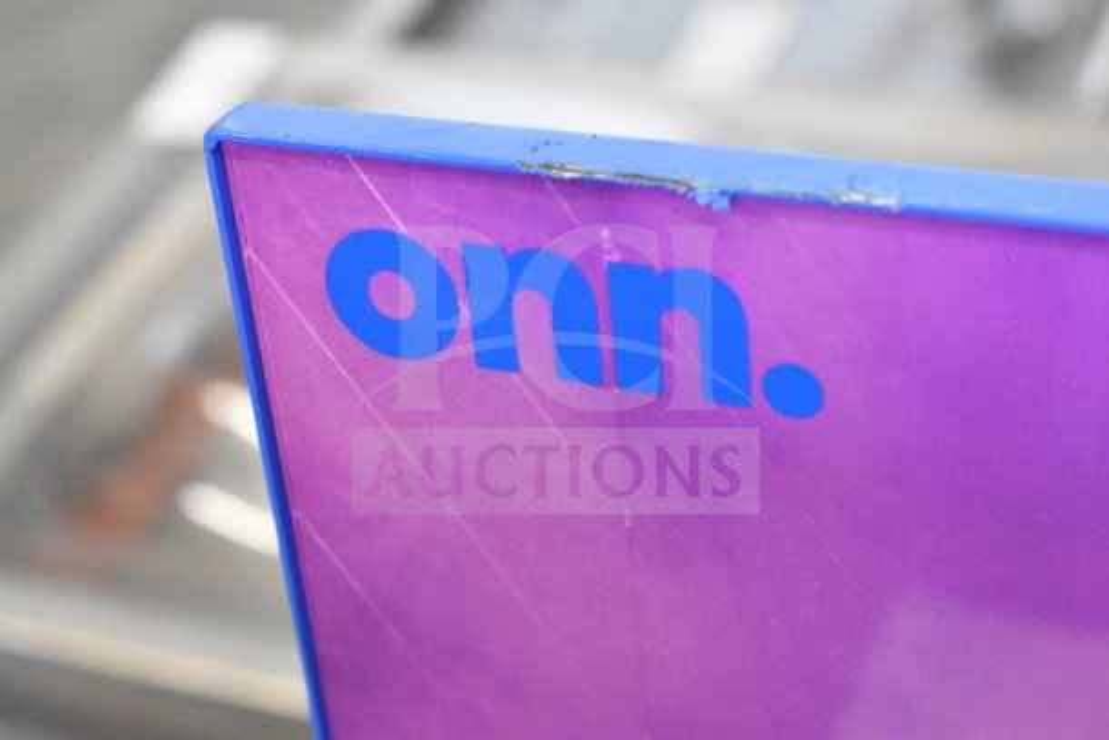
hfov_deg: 28.1
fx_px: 2218
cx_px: 554
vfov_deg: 18.9
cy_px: 370
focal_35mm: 72
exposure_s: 1/80
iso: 7200
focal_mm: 48
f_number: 5.3
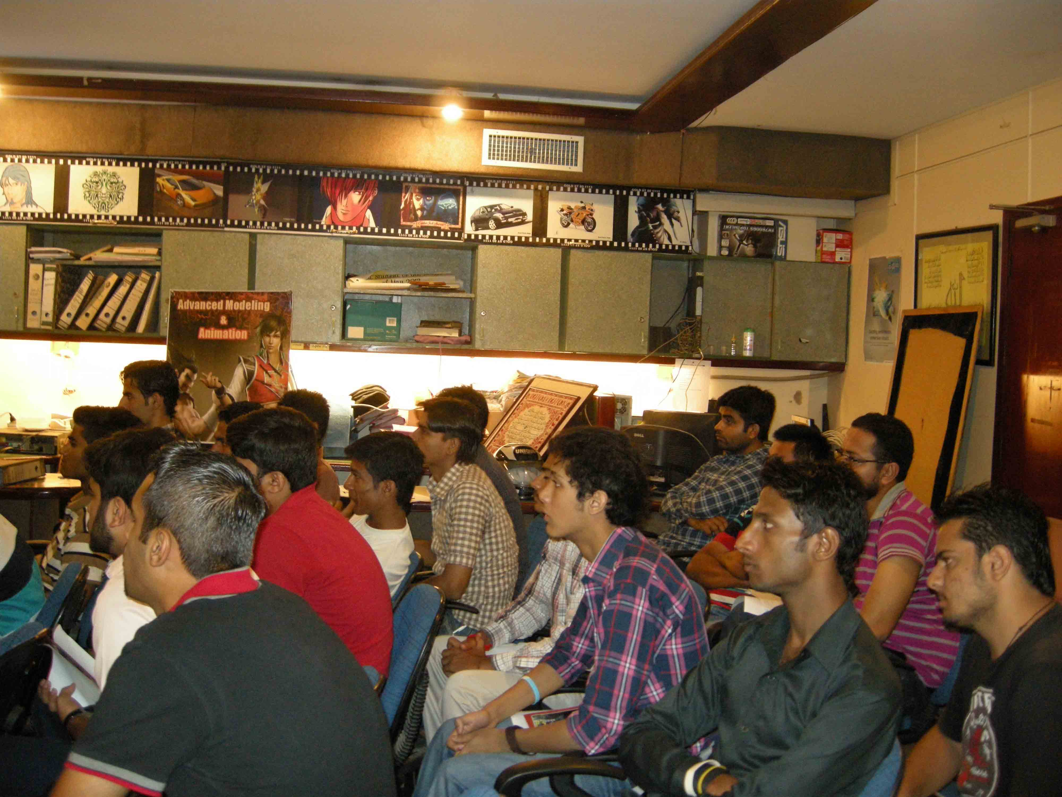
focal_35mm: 35
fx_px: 1074
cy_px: 398
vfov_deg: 40.7
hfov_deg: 52.6
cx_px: 531
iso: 400
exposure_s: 1/15.1
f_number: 2.7
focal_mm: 7.5
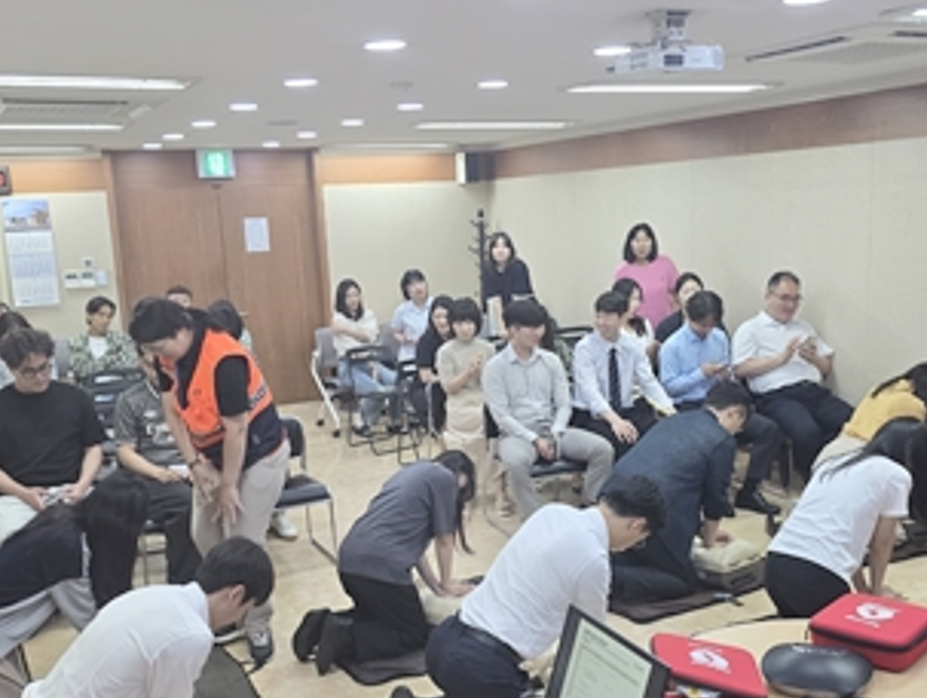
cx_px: 493
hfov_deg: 48.9
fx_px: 1019
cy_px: 401
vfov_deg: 37.7
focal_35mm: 38
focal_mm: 6.3
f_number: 1.7
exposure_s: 1/120
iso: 125
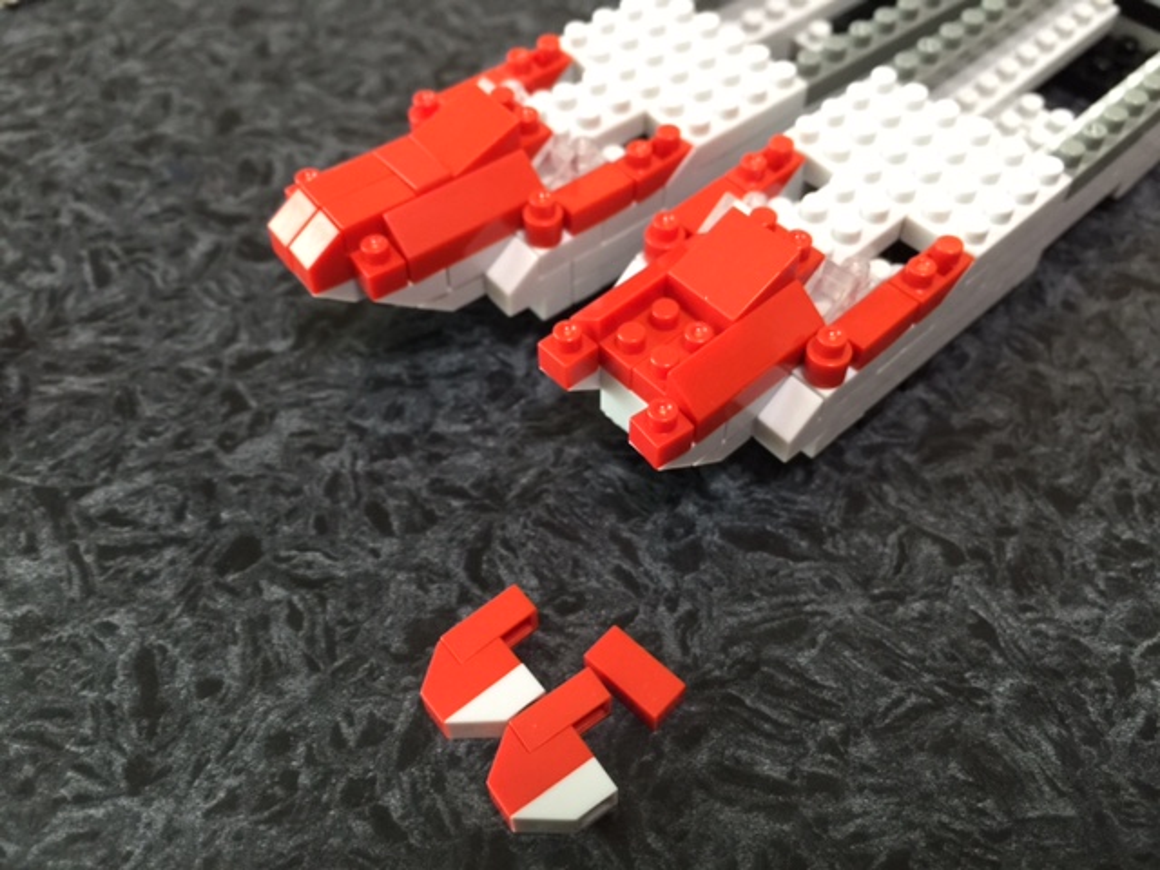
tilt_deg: -53.4
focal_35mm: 29
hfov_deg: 61.7
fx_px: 972
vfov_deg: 48.2
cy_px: 435
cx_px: 580
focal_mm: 4.15
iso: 100
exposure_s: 1/15
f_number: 2.2
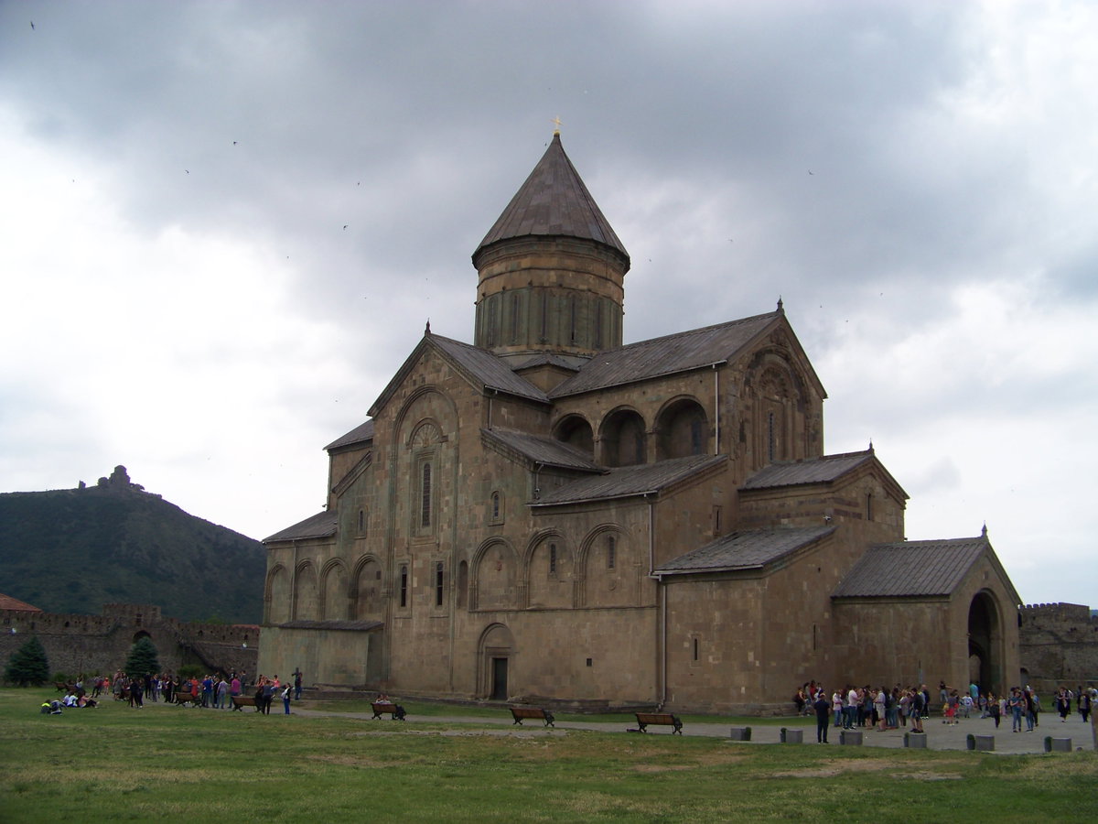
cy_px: 412
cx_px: 549
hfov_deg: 51.4
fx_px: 1142
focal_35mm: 36
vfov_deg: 39.7
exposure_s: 1/500
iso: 64
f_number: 4
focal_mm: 5.85
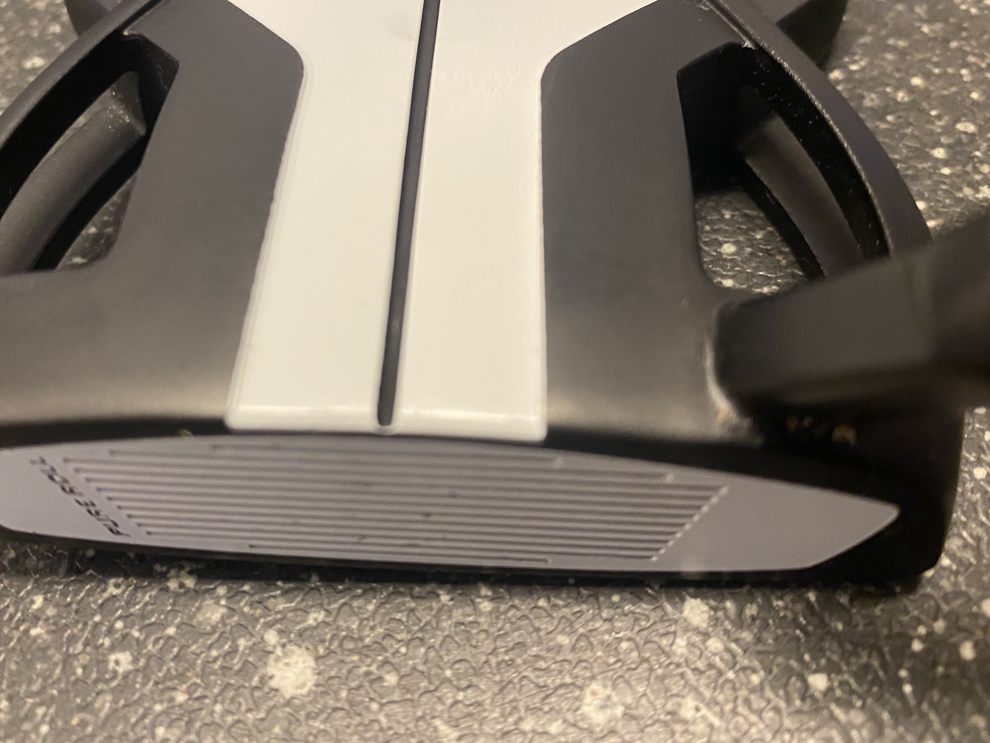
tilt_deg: -51.1
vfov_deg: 43.9
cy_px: 287
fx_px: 915
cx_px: 437
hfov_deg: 56.7
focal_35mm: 32
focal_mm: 4.25
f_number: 1.8
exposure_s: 1/50
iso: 200
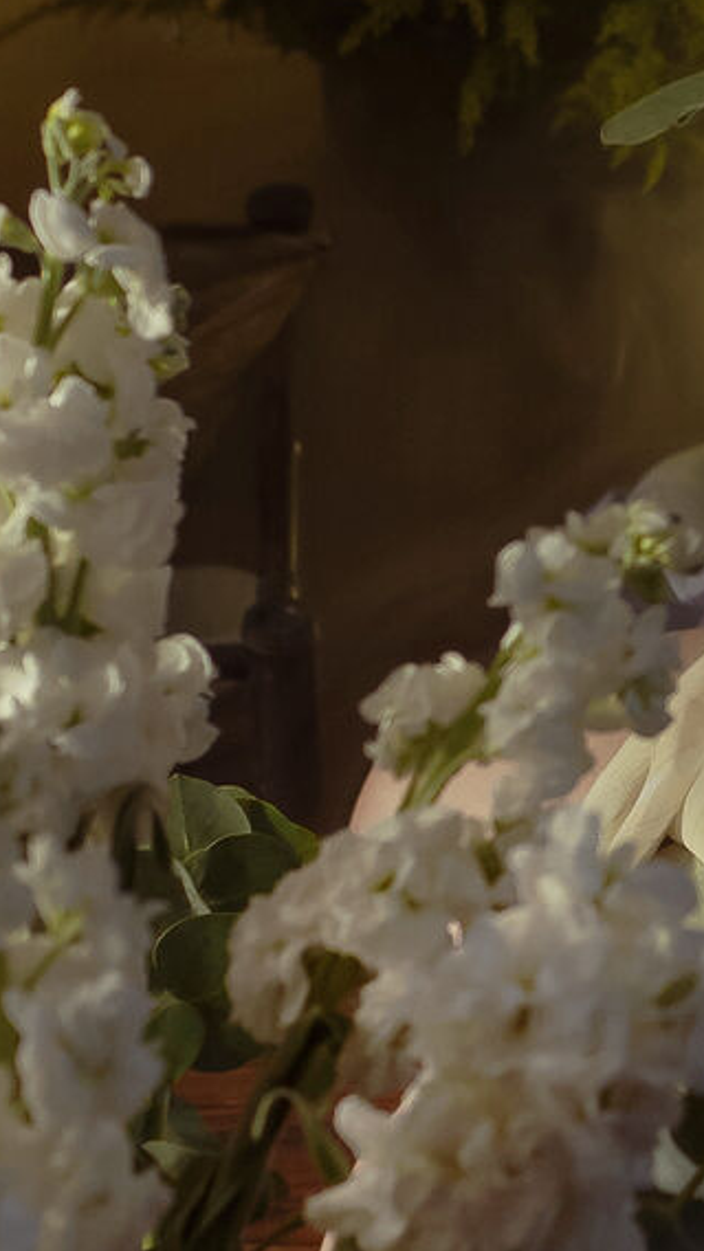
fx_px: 5775
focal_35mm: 174
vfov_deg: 12.3
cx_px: 1461
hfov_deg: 6.7
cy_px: 55
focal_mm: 35
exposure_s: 1/40
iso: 640
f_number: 3.5
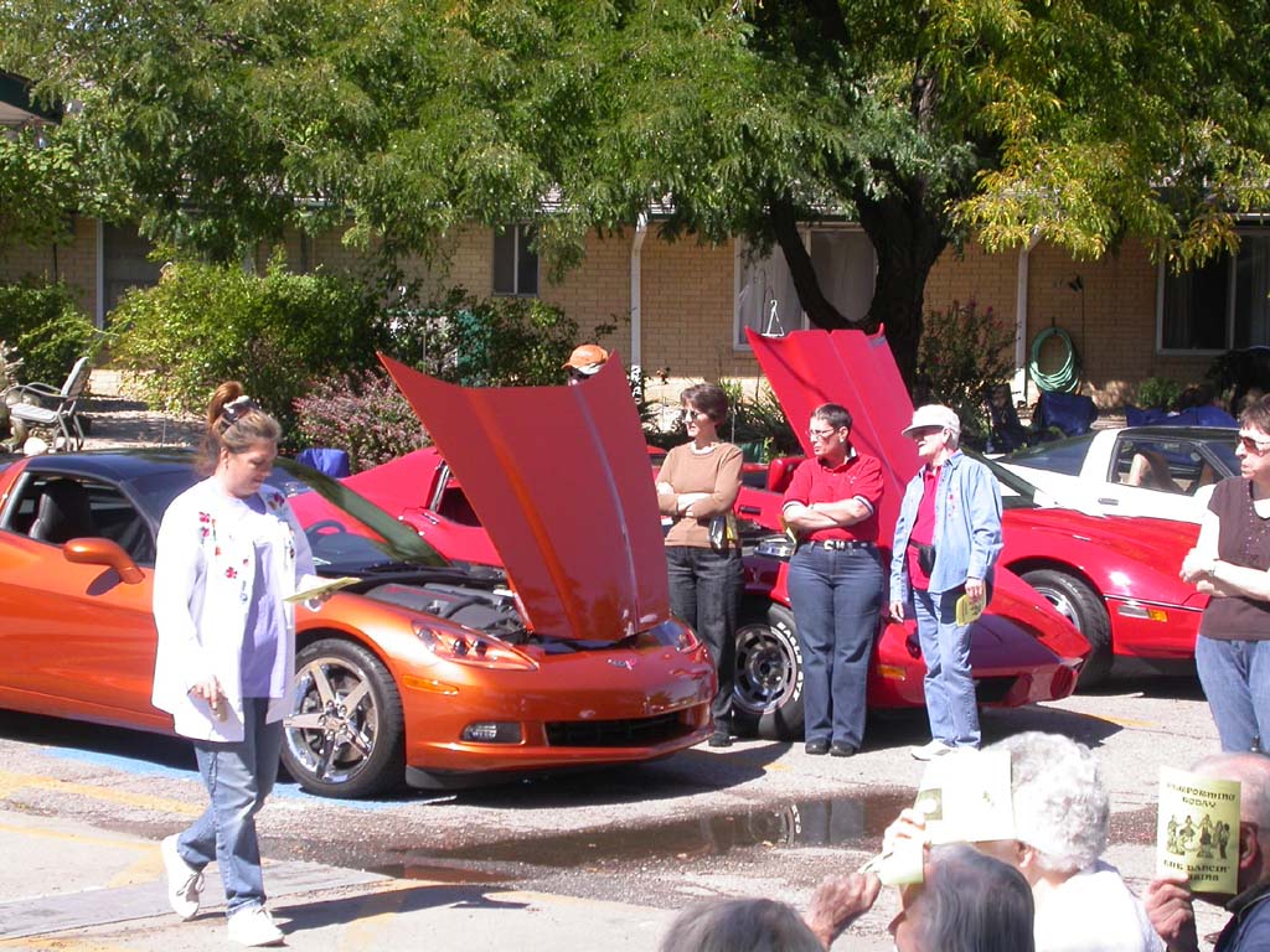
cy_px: 476
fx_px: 4109
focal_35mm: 112
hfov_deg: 17.6
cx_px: 635
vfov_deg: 13.2
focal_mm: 23.3
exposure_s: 1/261
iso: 100
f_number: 5.4
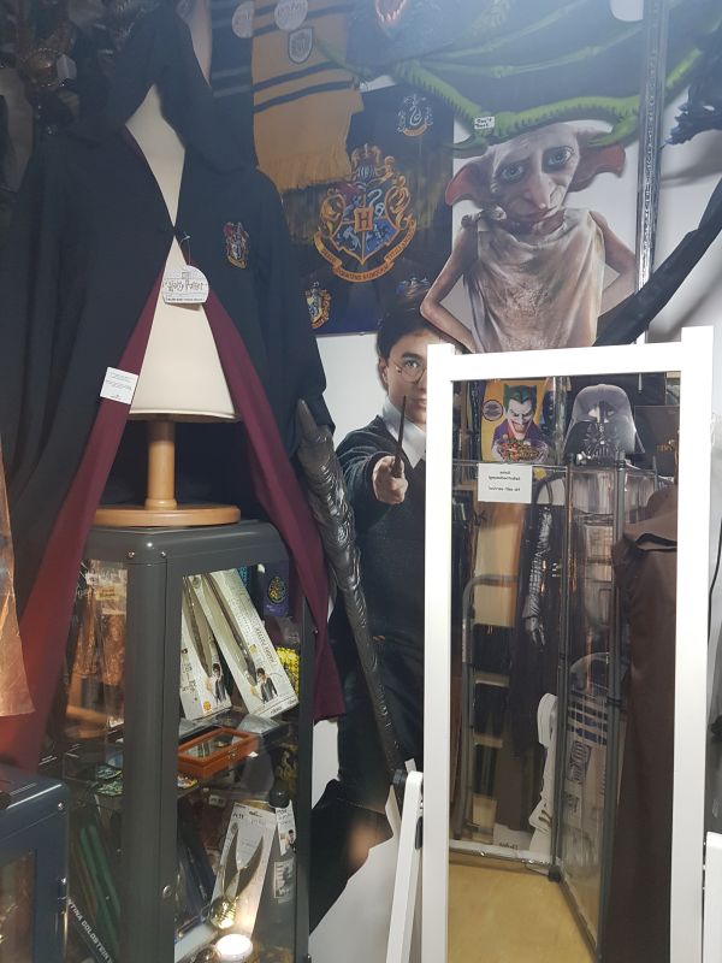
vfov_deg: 67.3
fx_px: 723
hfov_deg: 53.1
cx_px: 361
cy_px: 482
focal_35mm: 26
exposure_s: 1/33
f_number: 1.7
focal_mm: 4.2
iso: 160
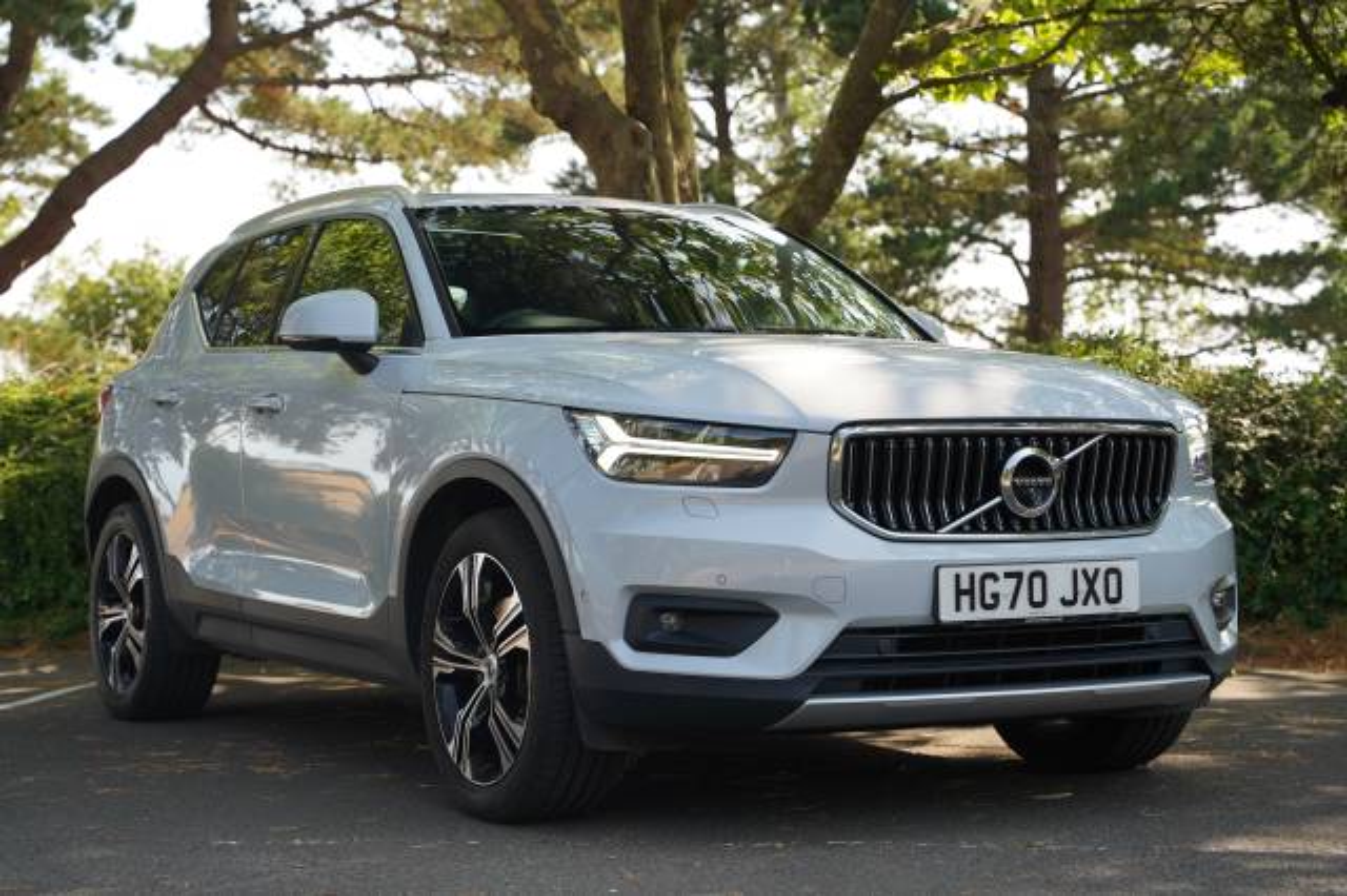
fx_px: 2319
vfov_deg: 21.9
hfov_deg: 32.4
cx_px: 674
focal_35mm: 62
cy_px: 448
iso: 100
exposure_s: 1/100
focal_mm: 62
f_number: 4.5
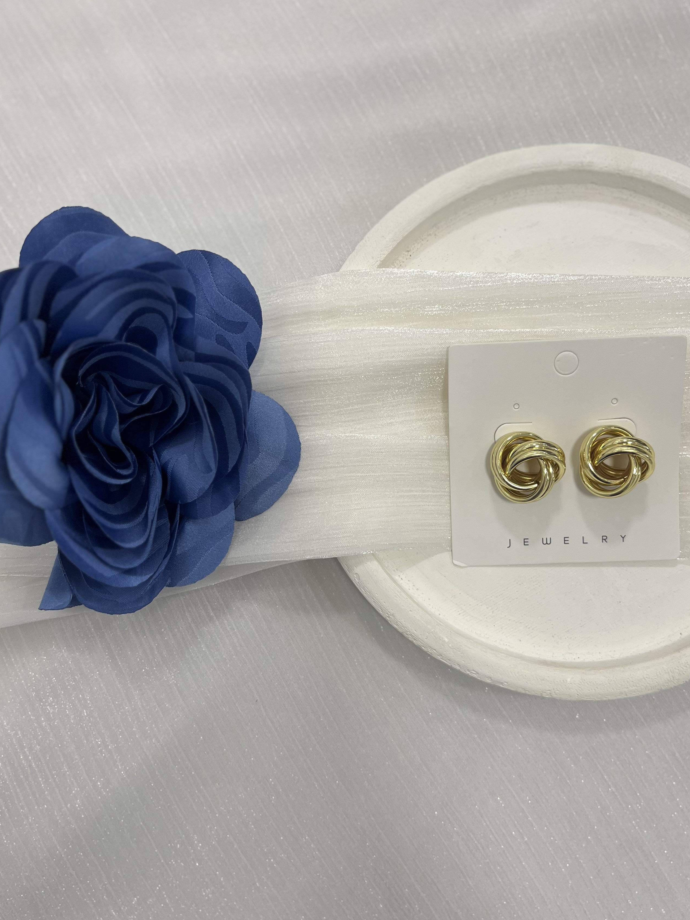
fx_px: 824
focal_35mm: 31
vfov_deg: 58.4
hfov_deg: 45.3
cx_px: 404
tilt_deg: -85.4
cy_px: 465
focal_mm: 5.1
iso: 40
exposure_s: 1/100
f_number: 1.6
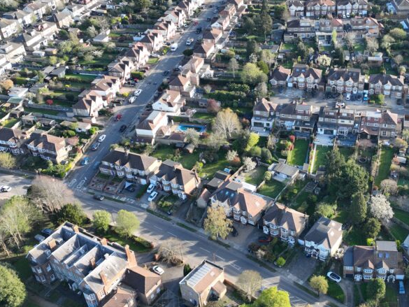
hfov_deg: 43.3
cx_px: 308
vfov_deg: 34.4
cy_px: 161
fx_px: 496
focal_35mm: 42
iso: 110
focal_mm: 12.29
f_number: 2.8
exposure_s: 1/240
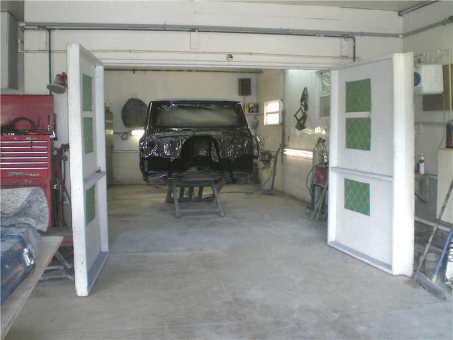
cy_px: 170
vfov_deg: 37.7
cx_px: 226
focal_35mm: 38
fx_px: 497
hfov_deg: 49.0
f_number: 3.1
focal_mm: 6.3
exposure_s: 1/100
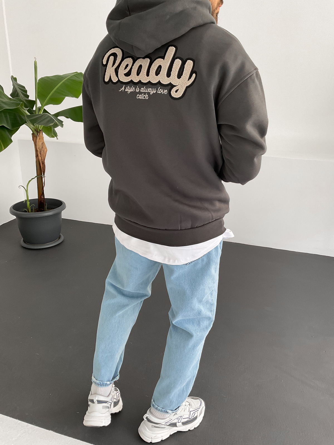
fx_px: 373
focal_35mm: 29
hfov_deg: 48.2
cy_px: 222
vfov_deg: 61.7
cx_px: 167
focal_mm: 3
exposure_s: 1/120
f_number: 1.8
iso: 64
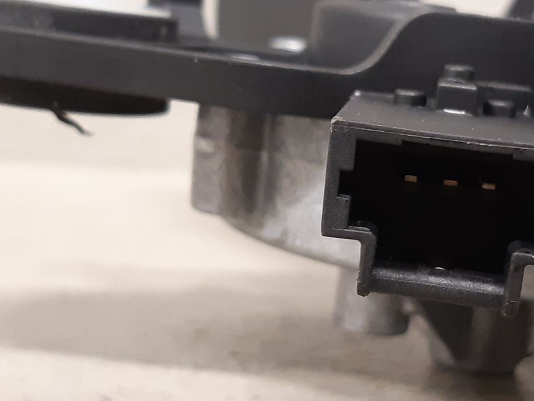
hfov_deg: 41.5
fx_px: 694
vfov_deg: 32.0
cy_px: 255
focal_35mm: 45
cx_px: 360
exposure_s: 1/25
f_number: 1.7
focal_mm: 3.93
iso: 200
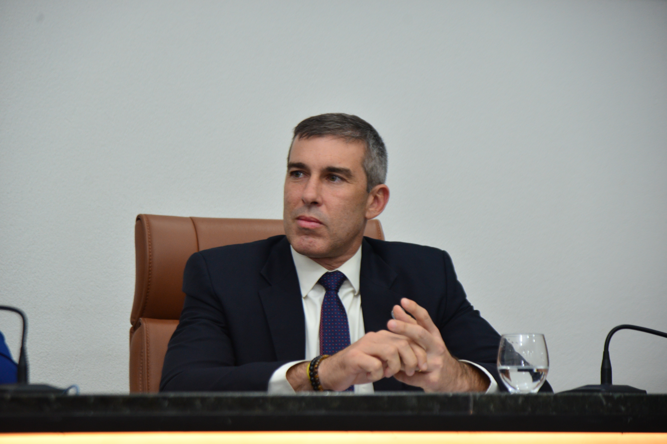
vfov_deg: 11.4
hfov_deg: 17.1
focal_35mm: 120
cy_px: 222
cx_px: 334
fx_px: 2223
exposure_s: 1/125
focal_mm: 120
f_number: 5
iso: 1600
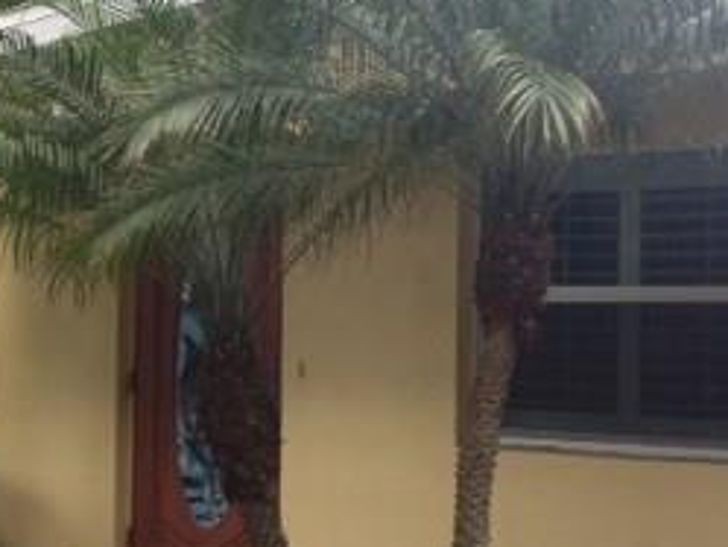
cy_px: 260
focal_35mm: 90
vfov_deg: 16.4
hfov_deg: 21.5
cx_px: 149
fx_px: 1894
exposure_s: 1/300
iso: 64
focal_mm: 4.28
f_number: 2.4
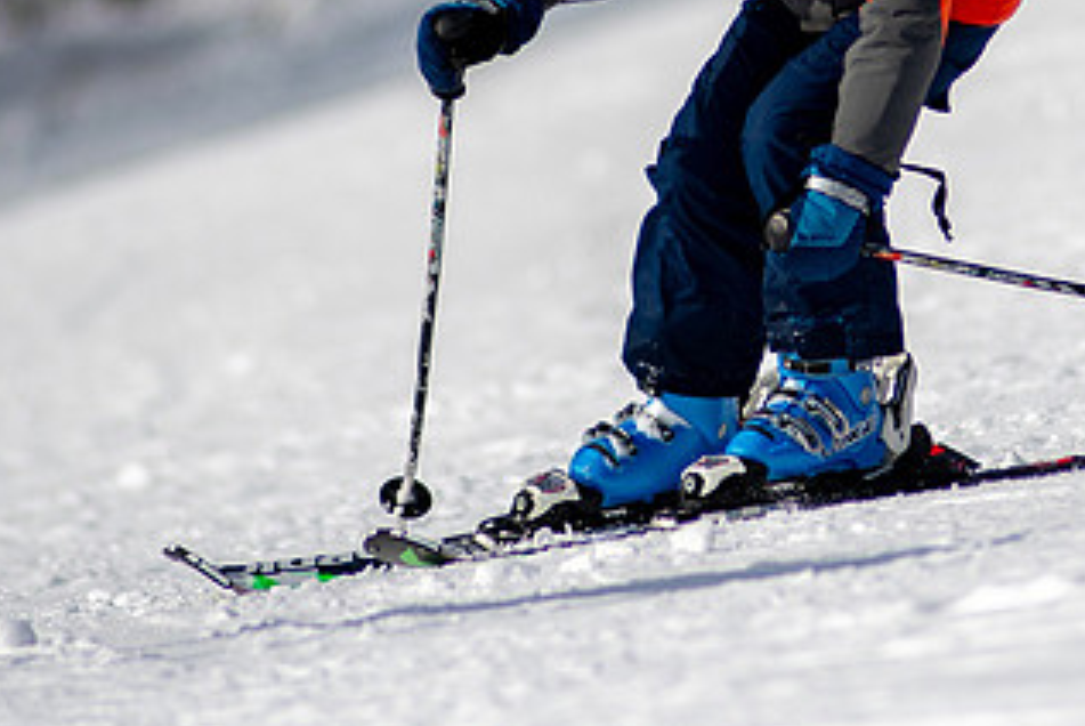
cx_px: 840
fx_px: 31101
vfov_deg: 1.3
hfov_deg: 2.0
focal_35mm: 1031
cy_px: 70
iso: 100
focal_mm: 300
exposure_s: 1/6400
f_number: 2.8
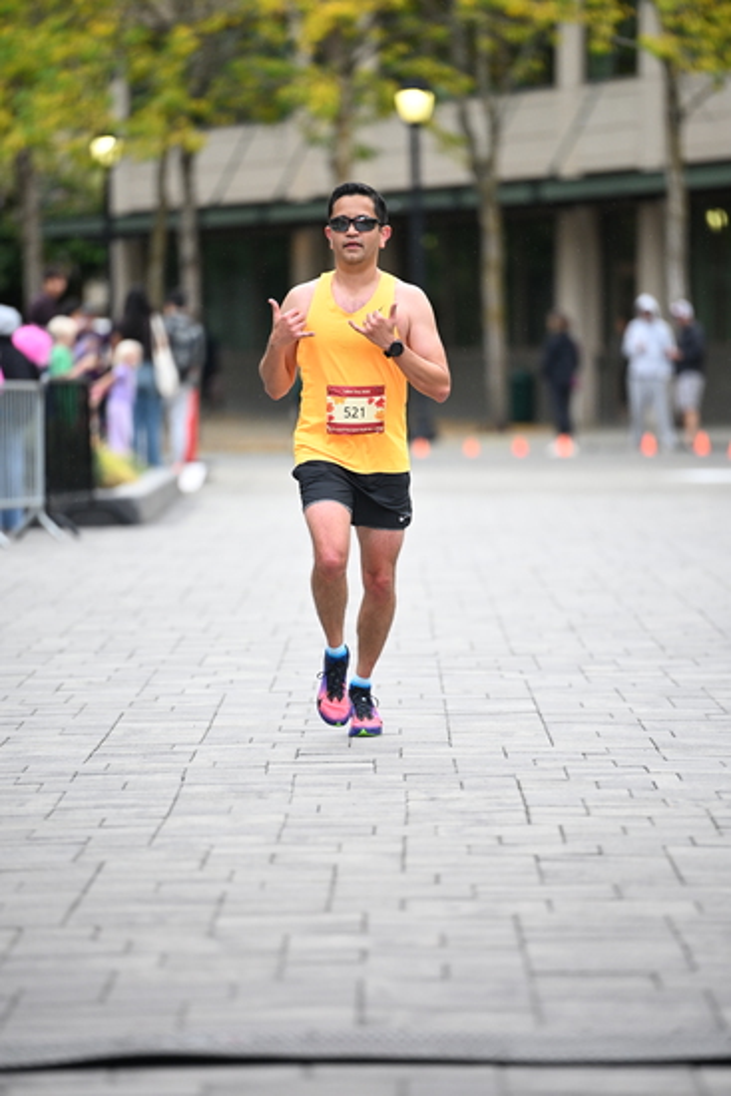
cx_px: 366
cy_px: 548
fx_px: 6087
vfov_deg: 10.3
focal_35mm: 200
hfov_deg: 6.9
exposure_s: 1/1600
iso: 1250
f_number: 2.8
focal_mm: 200
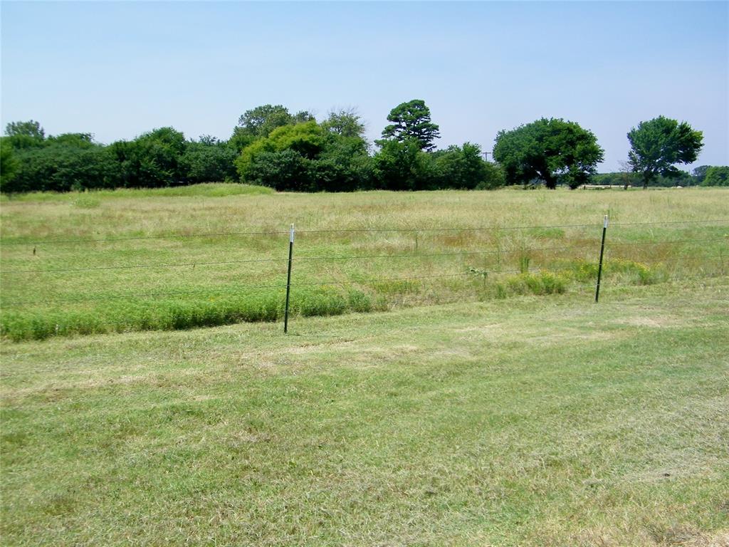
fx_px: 800
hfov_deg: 49.0
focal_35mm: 38
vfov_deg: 37.7
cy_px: 274
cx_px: 364
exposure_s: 1/250
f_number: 7.4
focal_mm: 6.8
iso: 80
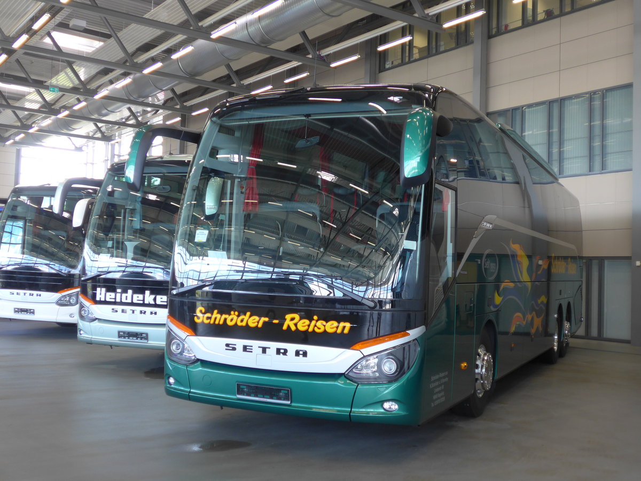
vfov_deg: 35.1
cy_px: 240
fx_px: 759
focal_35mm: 41
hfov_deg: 45.8
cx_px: 320
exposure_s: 1/60
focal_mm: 8.4
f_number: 2.6
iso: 125
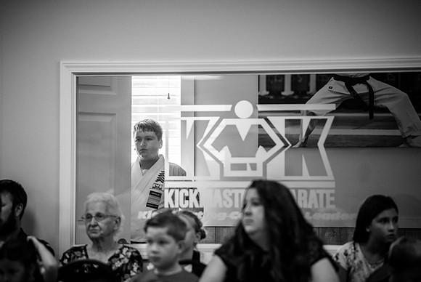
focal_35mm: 222
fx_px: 2602
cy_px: 136
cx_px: 194
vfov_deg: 6.2
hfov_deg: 9.3
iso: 1600
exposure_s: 1/400
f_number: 3.5
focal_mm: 200
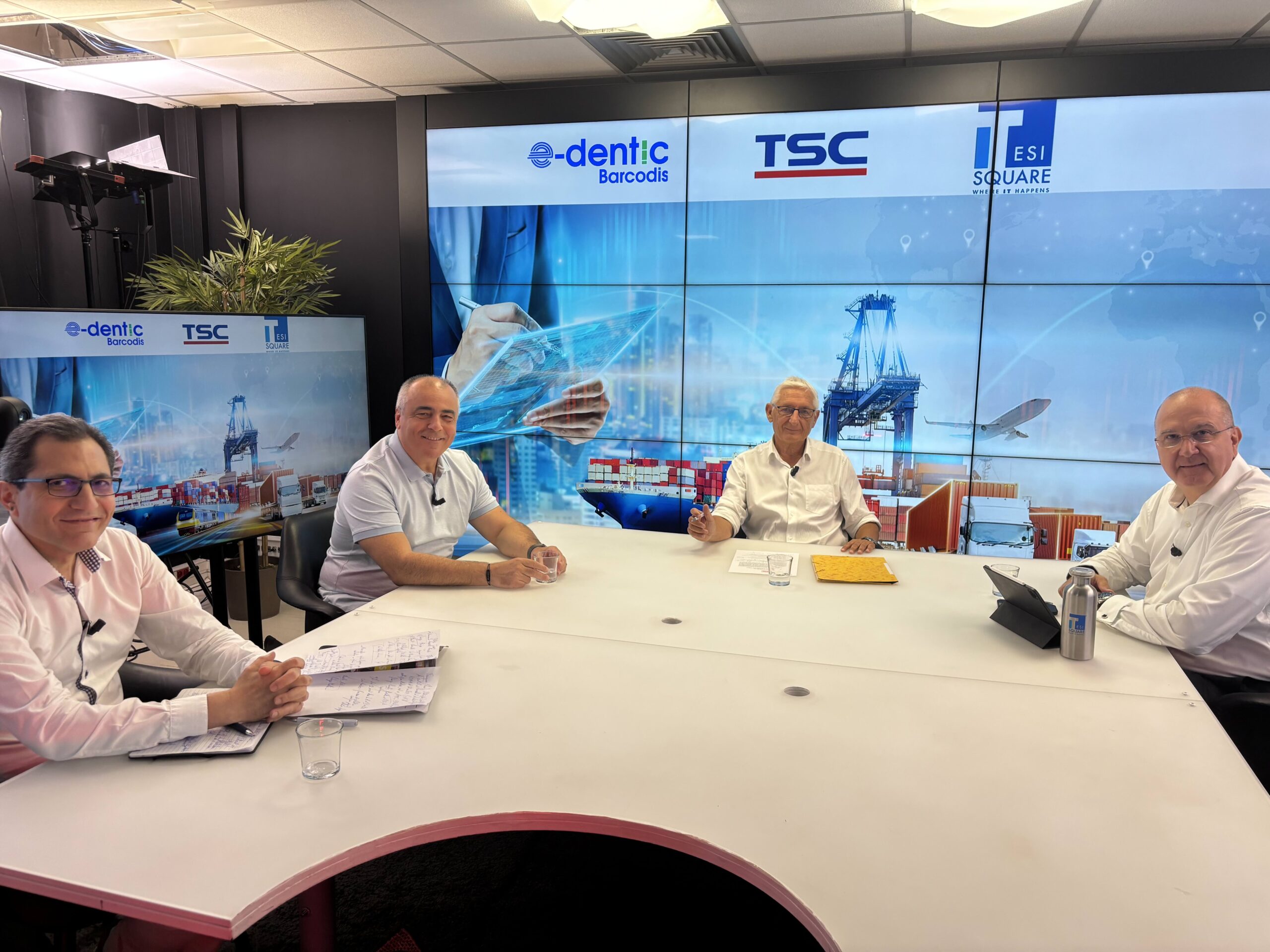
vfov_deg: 53.1
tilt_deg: -8.4
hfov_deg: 67.3
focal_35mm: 26
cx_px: 635
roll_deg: -1.0
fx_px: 954
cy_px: 476
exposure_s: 1/120
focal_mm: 5.96
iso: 100
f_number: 1.6
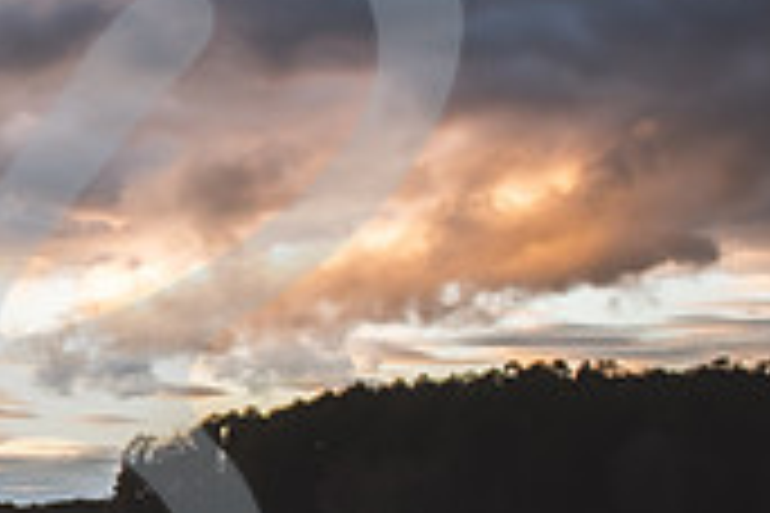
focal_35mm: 85
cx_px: -283
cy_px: 408
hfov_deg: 21.2
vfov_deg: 16.0
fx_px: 1818
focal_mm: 24
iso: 100
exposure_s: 1/500
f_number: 2.8
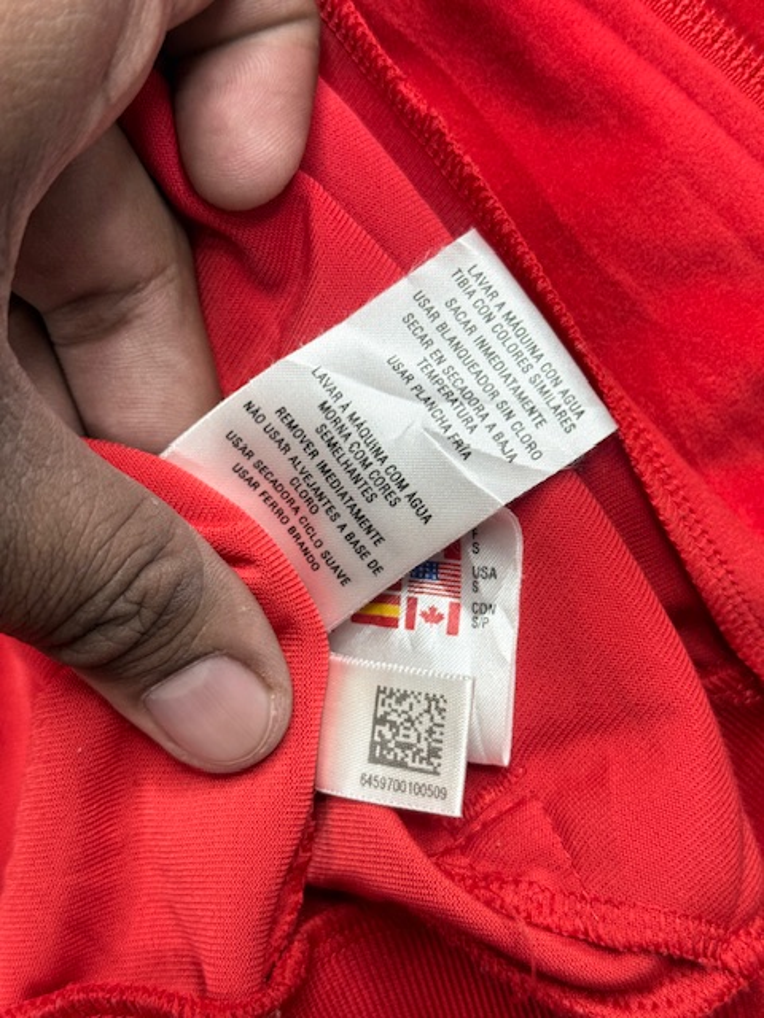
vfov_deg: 39.7
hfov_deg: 30.3
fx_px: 1413
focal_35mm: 48
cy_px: 509
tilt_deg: -74.6
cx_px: 382
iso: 80
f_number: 1.78
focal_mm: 6.76
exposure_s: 1/100
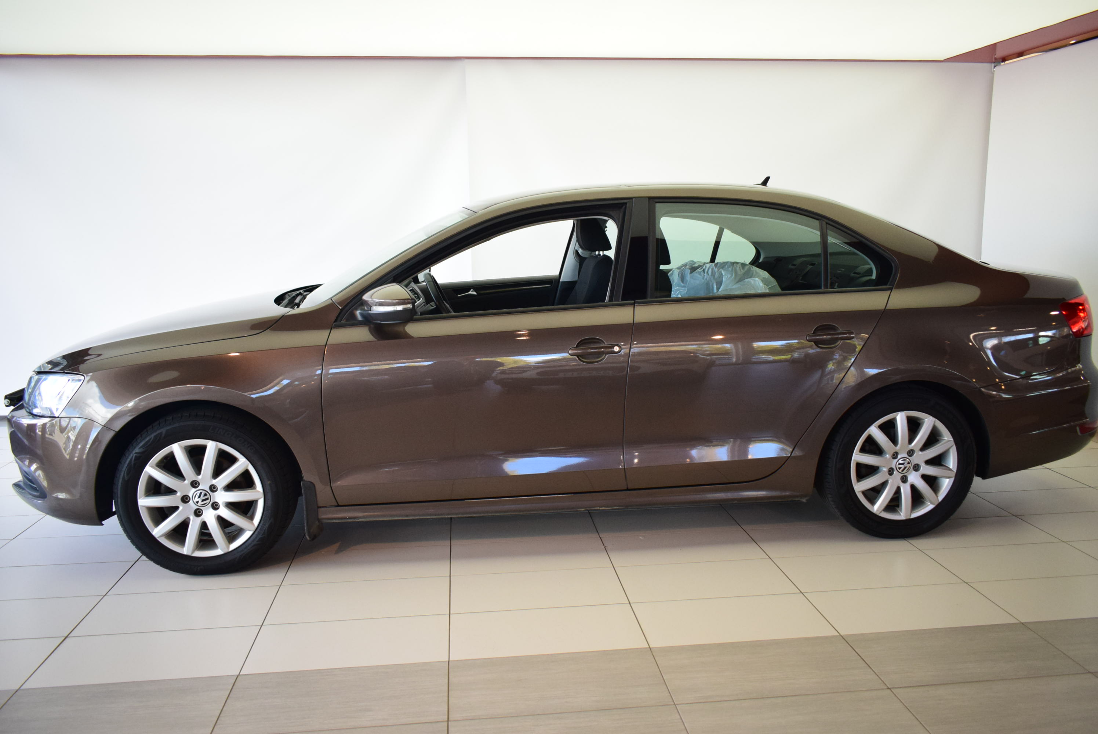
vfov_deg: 48.0
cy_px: 367
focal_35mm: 27
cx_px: 549
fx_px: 824
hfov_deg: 67.3
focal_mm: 18
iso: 1600
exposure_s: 1/400
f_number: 3.5
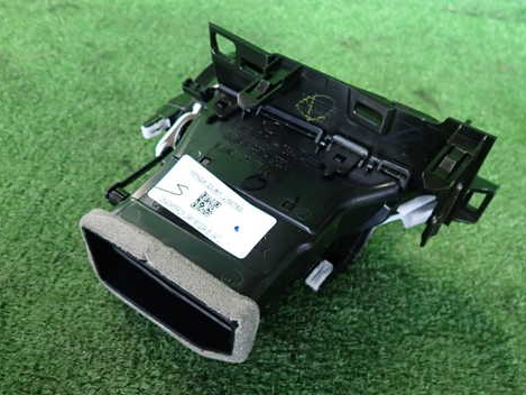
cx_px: 293
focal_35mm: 32
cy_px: 226
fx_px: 486
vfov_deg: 44.1
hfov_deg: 56.7
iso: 320
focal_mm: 4.5
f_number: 2
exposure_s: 1/30
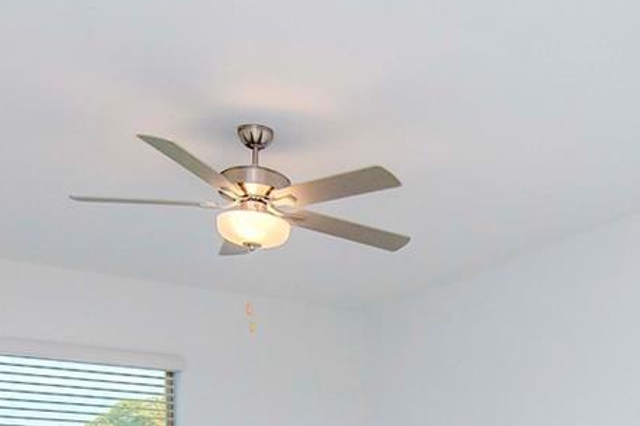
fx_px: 1045
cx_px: 450
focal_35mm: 59
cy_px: 581
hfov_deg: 33.6
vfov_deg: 20.6
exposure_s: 1/200
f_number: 8
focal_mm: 11
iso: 640
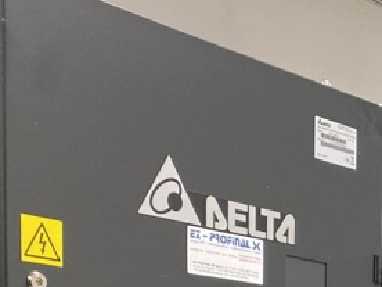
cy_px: 593
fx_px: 1247
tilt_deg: -6.3
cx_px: 727
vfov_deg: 11.6
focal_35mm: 113
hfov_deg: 14.8
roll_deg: -2.8
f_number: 1.8
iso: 80
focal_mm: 4.25
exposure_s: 1/50
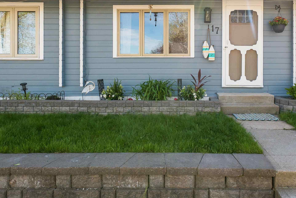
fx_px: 197
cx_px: 172
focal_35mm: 24
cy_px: 63
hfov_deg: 73.2
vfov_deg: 51.9
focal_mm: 10
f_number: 6.3
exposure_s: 1/500
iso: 400
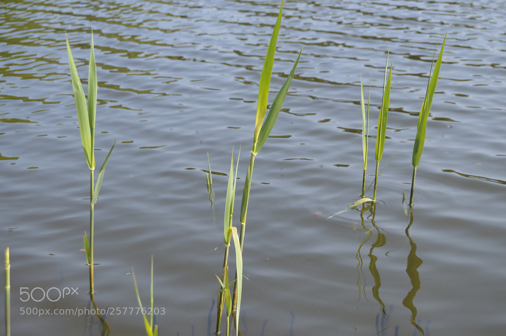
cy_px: 168
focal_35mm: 63
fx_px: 885
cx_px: 253
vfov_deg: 21.5
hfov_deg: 31.9
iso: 100
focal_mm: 42
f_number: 7.1
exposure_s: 1/200
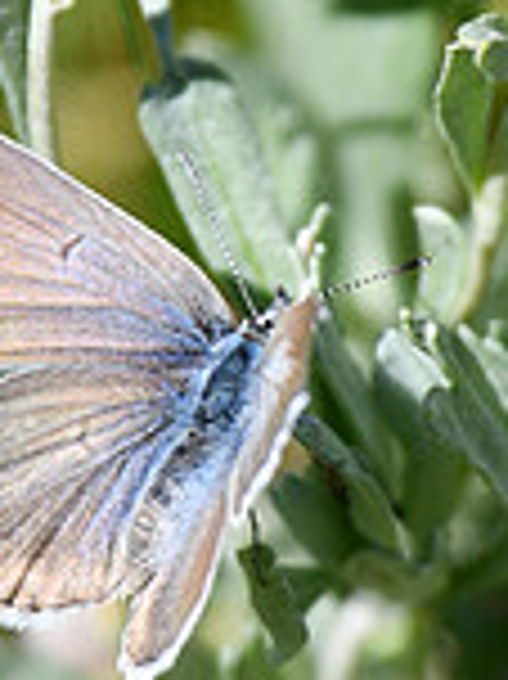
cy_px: 329
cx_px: 267
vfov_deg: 1.2
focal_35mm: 1667
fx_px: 32664
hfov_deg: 0.9
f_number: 6.3
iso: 200
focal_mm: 300
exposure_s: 1/500
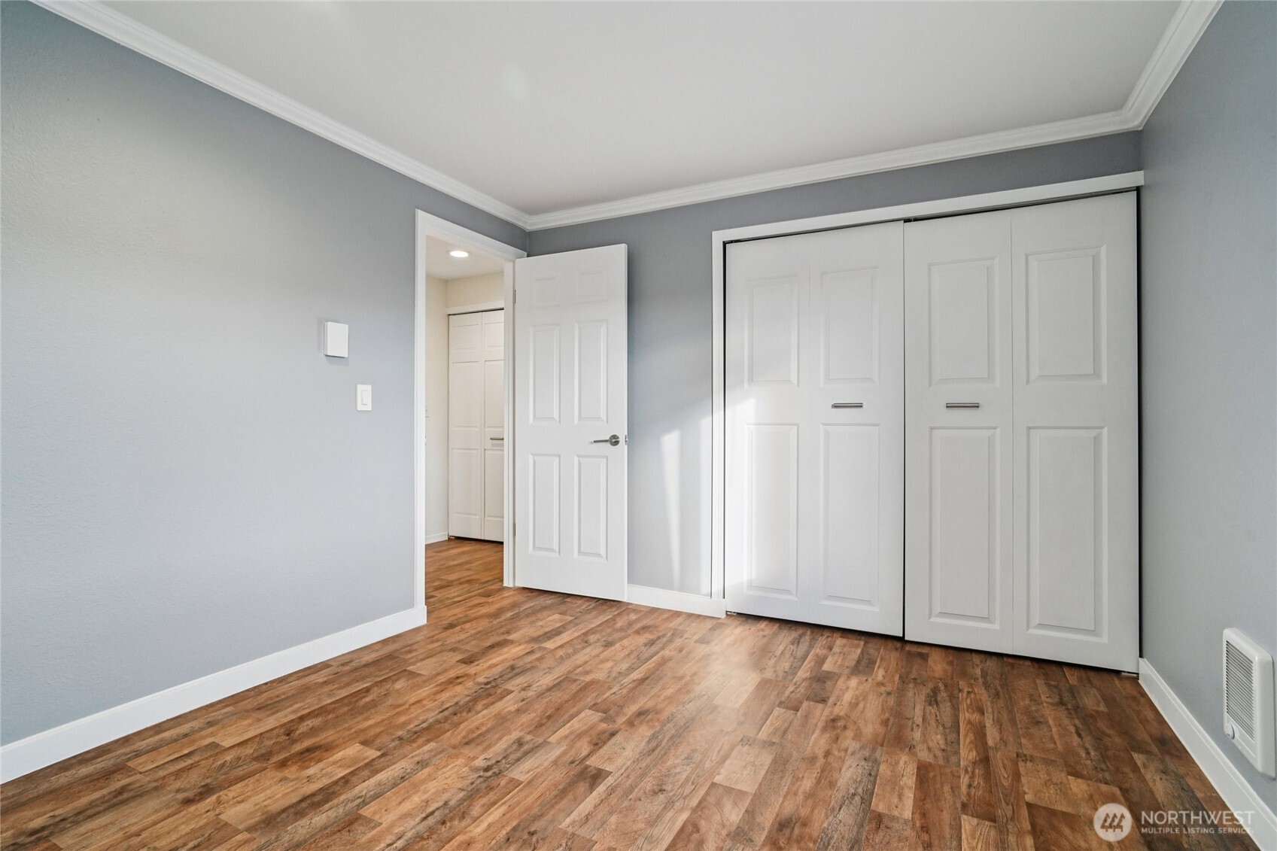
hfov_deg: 96.7
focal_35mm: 16
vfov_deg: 73.7
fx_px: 567
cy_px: 426
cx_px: 638
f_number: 8
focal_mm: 16
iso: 1600
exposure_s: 1/60
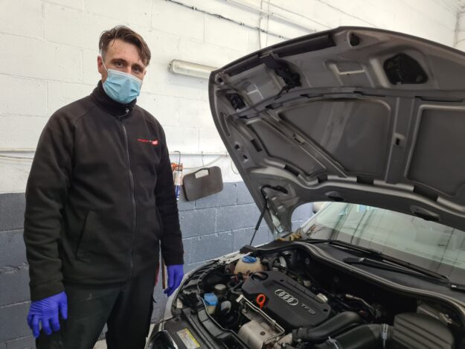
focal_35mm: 26
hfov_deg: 67.3
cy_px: 174
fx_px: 349
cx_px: 232
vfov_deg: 53.1
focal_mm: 5.4
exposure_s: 1/50
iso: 125
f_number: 1.8
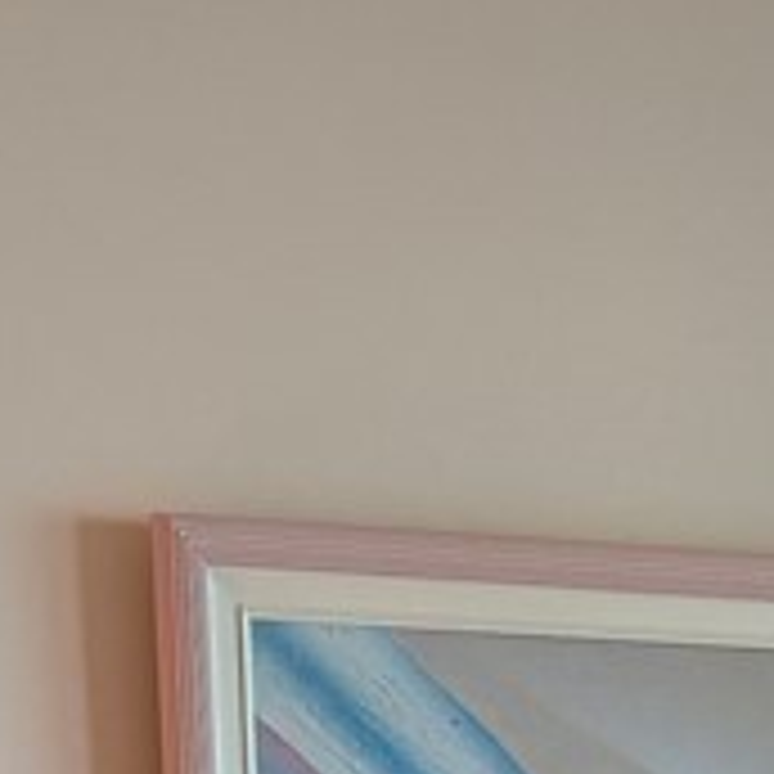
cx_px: 1400
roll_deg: +1.4
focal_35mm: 214
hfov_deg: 7.9
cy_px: 2439
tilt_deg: -7.2
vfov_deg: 7.2
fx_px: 5414
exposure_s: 1/120
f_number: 1.6
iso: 80
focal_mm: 5.96
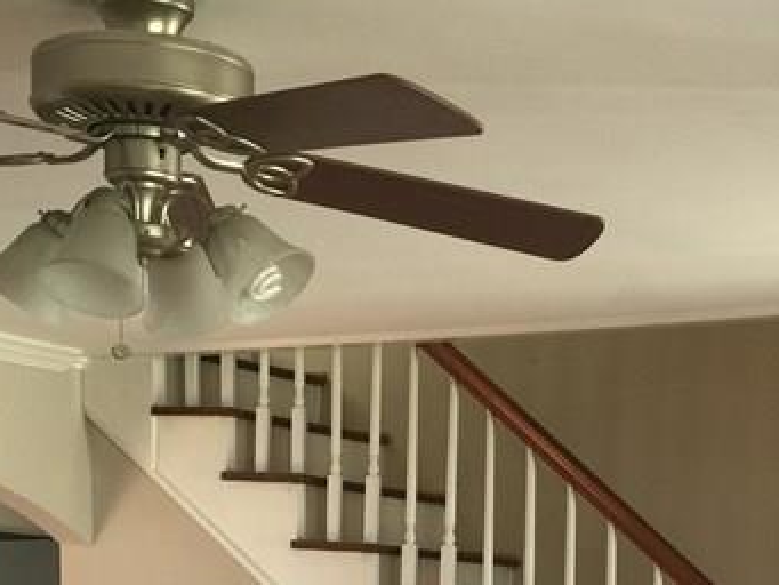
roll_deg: +0.0
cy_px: 823
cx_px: 489
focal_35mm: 87
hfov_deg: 22.4
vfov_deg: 15.9
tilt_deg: -4.5
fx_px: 1959
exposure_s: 1/15
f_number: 2.2
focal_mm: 4.15
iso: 40
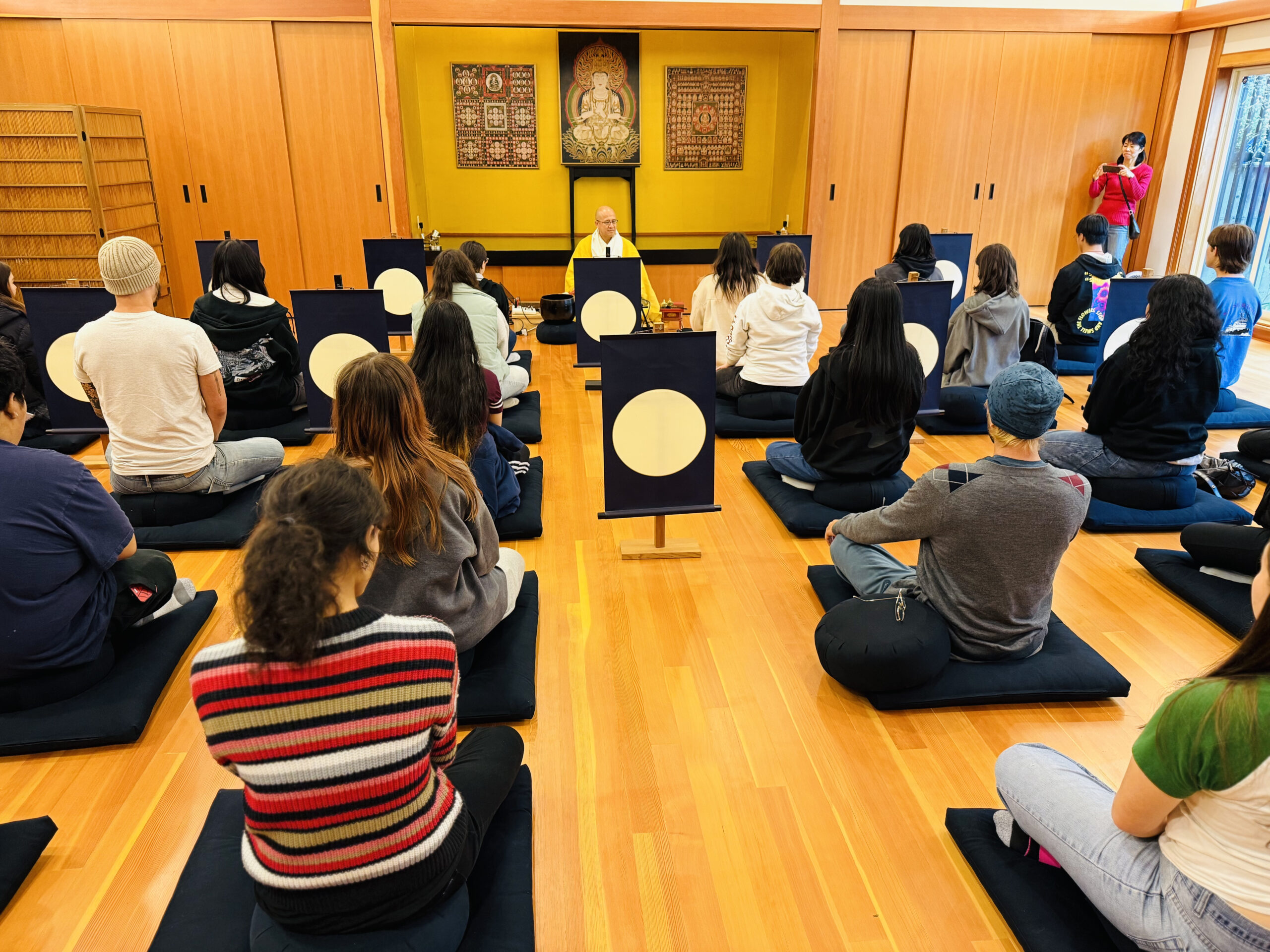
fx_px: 881
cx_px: 635
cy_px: 476
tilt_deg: -19.7
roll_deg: +0.1
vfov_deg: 56.8
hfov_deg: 71.6
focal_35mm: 24
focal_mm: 6.76
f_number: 1.78
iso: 320
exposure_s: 1/60
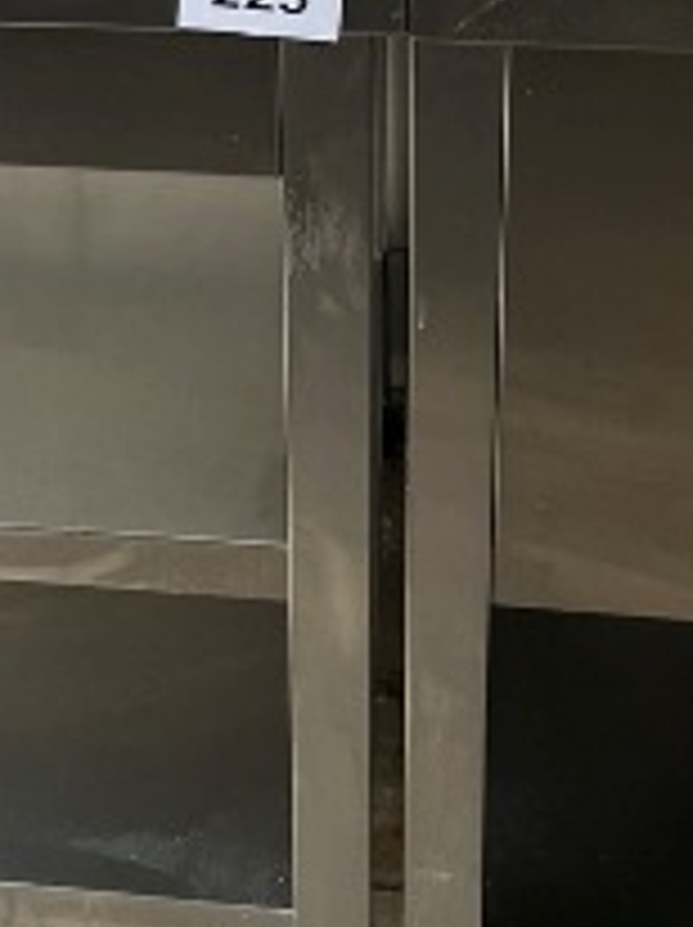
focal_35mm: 101
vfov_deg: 18.2
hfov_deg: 14.2
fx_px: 2702
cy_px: -266
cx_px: -140
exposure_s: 1/121
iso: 80
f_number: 1.6
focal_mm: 5.1
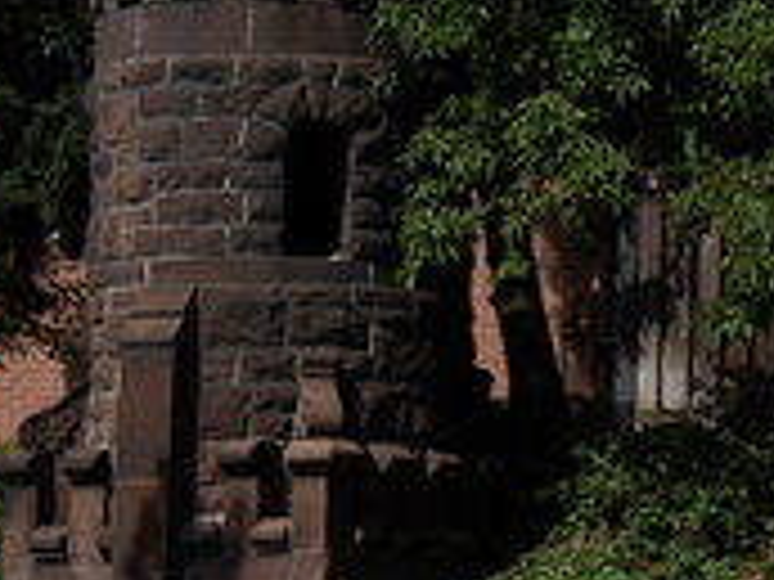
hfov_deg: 8.9
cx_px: 1876
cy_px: 153
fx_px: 4472
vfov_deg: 7.4
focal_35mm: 200
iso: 200
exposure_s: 1/500
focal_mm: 35
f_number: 10
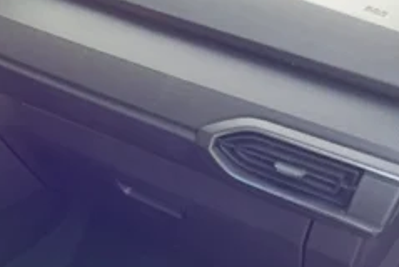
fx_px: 810
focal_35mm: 73
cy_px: 174
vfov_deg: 18.7
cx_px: -67
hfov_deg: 25.2
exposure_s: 1/33.3
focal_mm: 3.46
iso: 106
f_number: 2.2
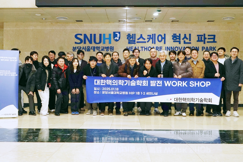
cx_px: 122
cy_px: 81
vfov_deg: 40.0
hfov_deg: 57.2
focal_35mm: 33
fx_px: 223
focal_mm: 33
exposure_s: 1/100
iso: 400
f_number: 6.3
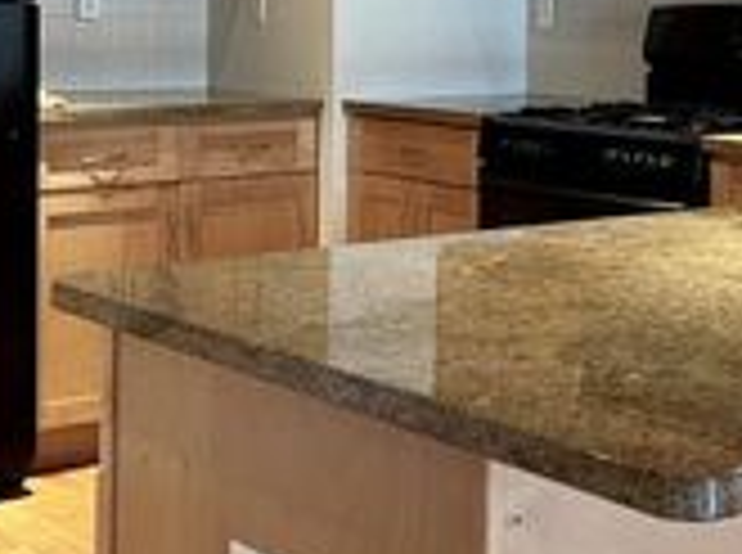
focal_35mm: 79
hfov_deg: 24.5
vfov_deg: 18.3
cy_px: 52
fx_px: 1690
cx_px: 553
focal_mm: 5.7
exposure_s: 1/60
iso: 125
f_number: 1.5
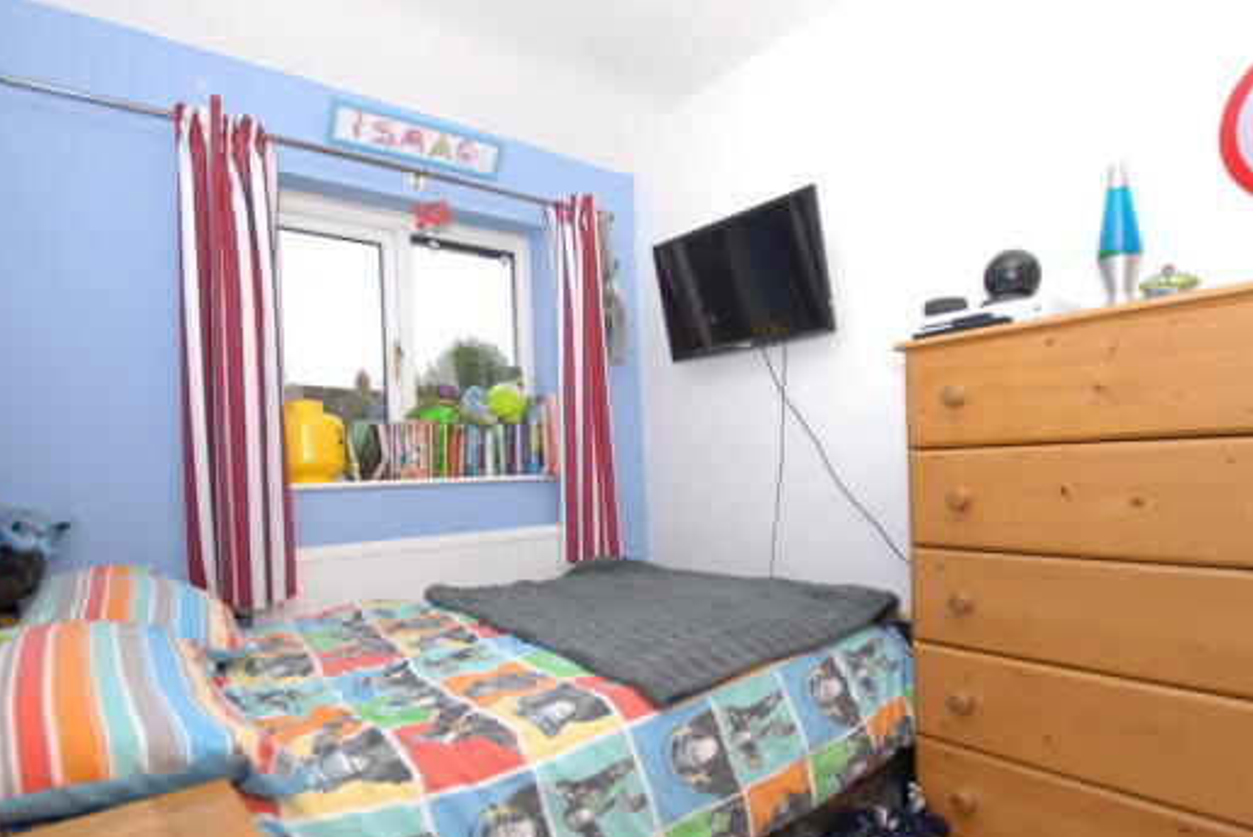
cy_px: 489
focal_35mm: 19
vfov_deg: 64.2
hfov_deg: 86.8
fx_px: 662
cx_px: 650
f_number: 3.5
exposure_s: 1/100
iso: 100
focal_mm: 10
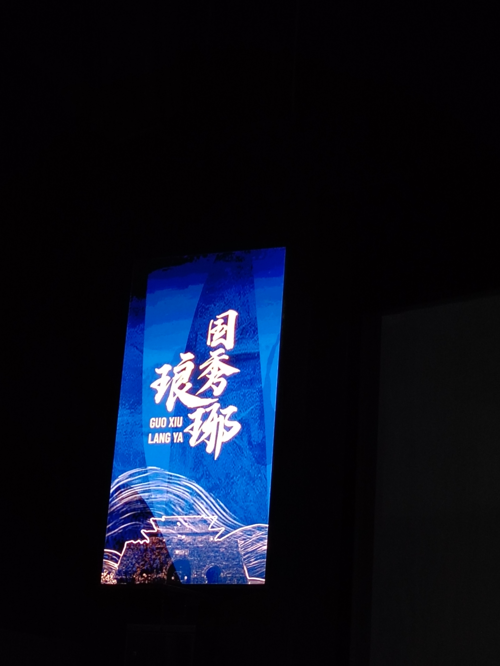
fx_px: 1464
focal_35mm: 76
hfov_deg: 19.4
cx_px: 250
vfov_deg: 25.7
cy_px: 333
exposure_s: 1/33.3
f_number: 1.75
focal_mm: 5.25
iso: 1572
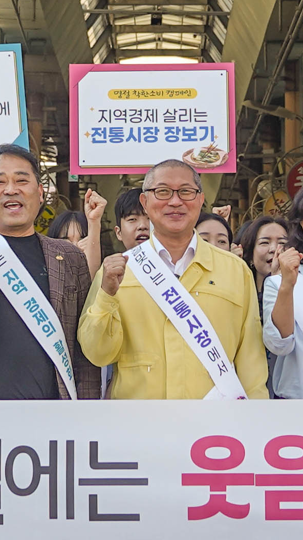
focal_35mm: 170
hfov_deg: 7.1
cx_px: 190
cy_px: -69
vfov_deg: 12.4
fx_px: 2429
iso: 80
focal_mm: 29
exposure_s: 1/250
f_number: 4
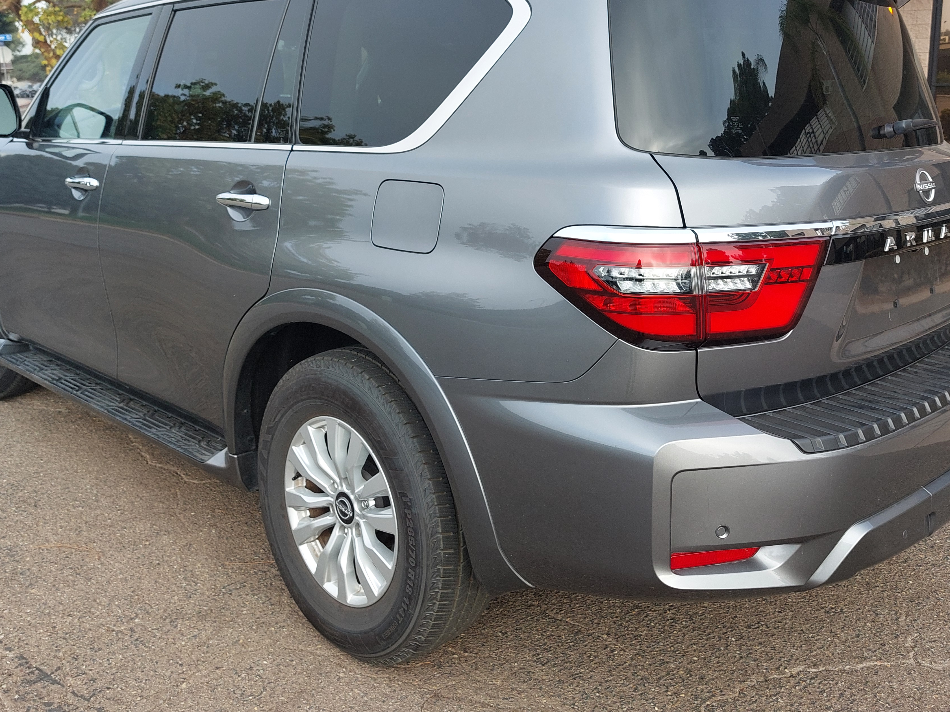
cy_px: 245
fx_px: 906
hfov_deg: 55.3
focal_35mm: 33
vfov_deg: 42.4
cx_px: 502
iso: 25
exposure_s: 1/313
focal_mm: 5.23
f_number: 1.8
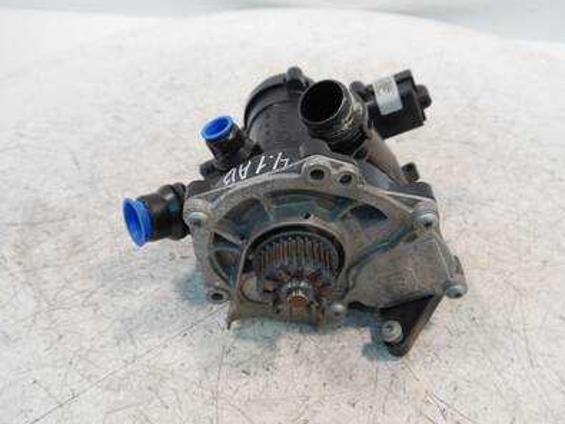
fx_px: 555
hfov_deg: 53.9
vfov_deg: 41.8
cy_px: 226
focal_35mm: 34
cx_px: 309
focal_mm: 14
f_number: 3.5
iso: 500
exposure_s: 1/60
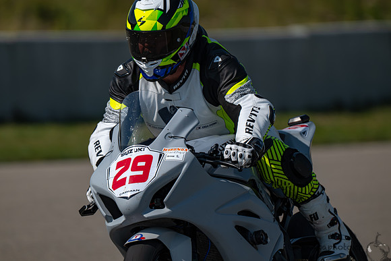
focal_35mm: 600
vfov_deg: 2.3
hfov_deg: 3.4
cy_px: 130
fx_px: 6518
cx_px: 196
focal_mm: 600
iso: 110
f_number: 6.3
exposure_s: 1/1250
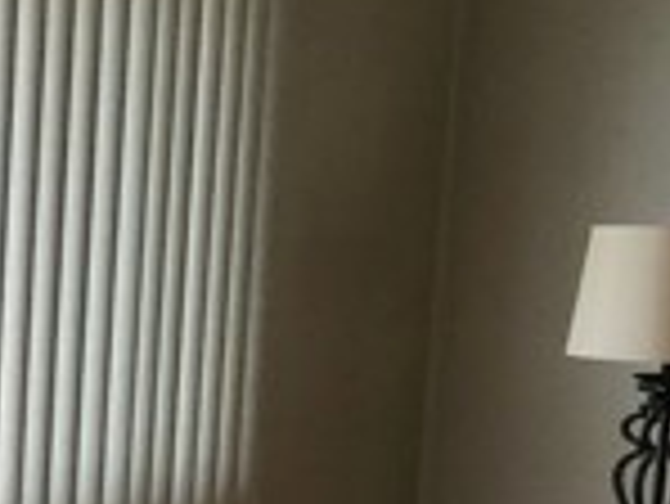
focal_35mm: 99
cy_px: 554
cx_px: -549
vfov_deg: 14.6
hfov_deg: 16.5
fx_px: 1918
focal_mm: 6.4
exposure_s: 1/180
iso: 80
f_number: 1.8
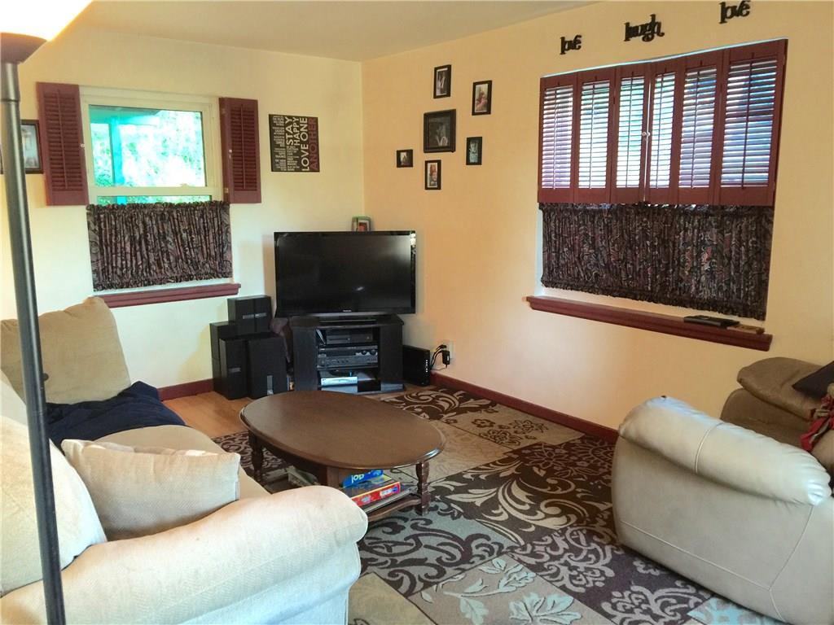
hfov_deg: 61.7
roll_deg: +0.6
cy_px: 312
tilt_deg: -11.2
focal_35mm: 29
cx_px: 417
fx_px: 699
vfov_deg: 48.2
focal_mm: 4.15
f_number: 2.2
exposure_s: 1/4
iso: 80
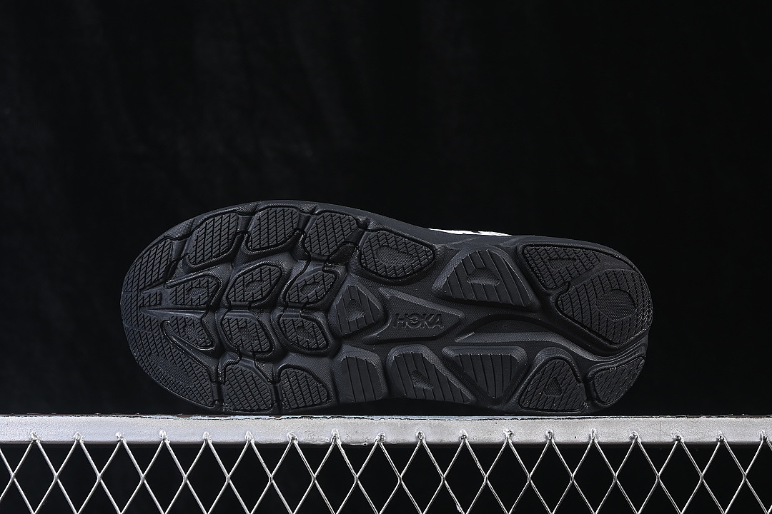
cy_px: 257
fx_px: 1608
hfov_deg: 27.0
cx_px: 386
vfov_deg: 18.2
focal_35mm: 75
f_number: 6.3
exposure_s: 1/60
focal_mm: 50
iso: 160
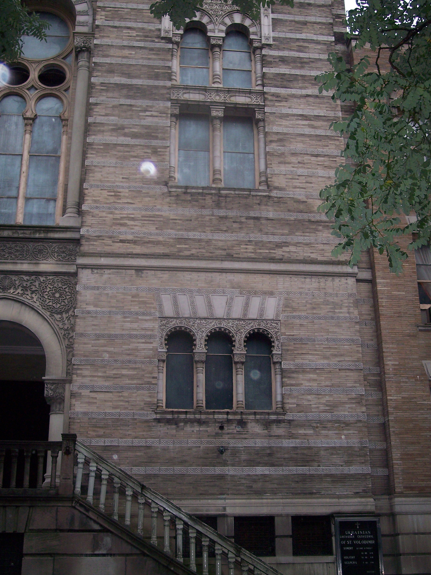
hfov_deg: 32.9
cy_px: 300
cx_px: 232
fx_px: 730
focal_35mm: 44
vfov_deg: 42.9
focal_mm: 8
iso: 140
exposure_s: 1/60
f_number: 2.8
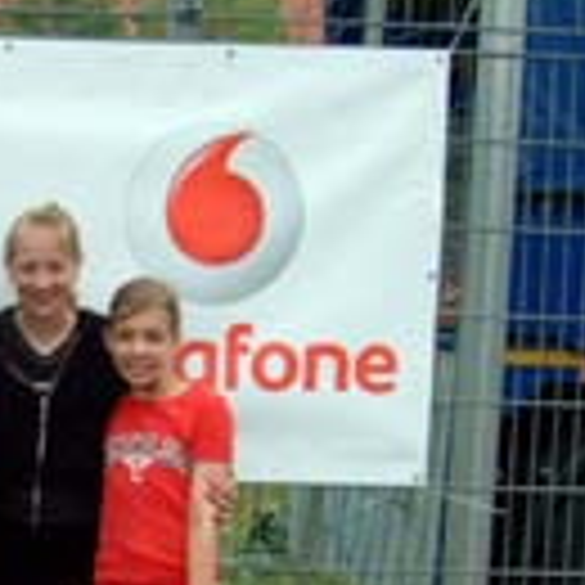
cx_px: -261
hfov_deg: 17.2
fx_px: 1768
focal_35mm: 92
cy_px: 567
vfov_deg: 18.4
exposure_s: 1/250
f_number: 8
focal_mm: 21
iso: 400
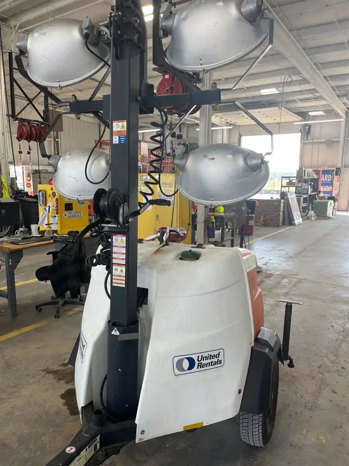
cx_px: 174
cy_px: 233
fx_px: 349
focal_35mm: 26
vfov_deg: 67.3
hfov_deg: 53.1
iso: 40
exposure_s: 1/122
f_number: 1.6
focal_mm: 5.1
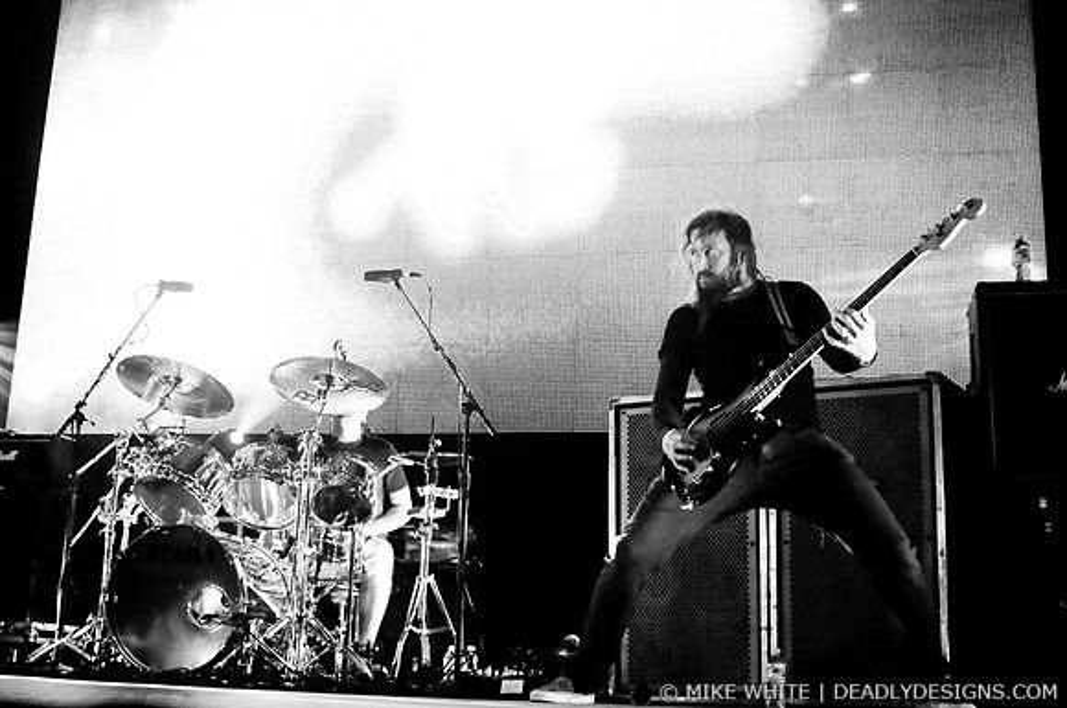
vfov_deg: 29.8
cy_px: 354
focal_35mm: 45
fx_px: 1332
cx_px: 534
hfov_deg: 43.7
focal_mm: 30
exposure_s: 1/200
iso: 1000
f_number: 2.2
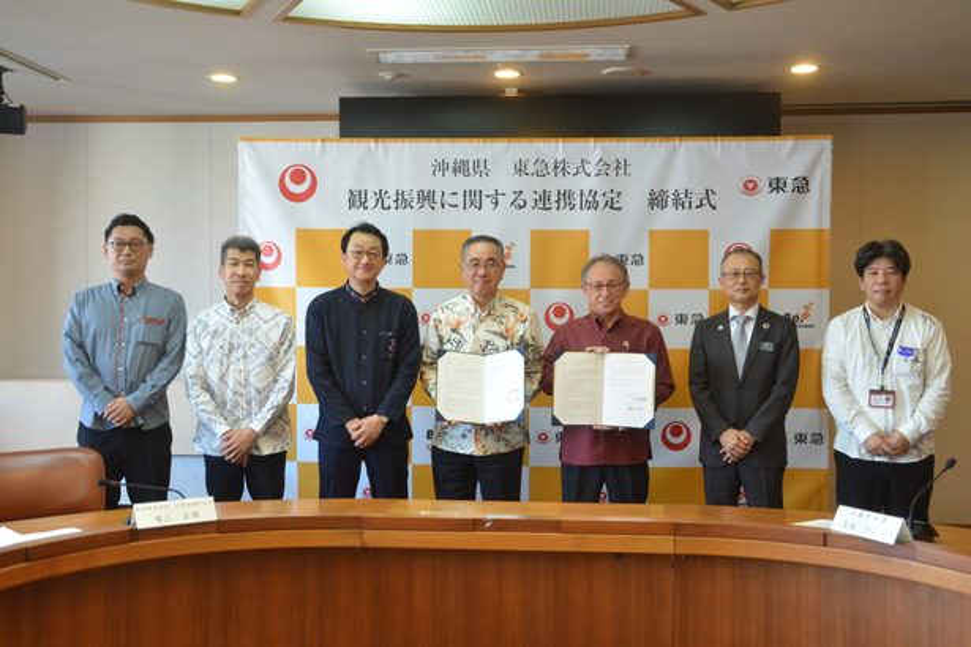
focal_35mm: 42
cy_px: 324
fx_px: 1133
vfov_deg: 31.9
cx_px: 486
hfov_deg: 46.4
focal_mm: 28
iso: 2500
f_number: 7.1
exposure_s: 1/125
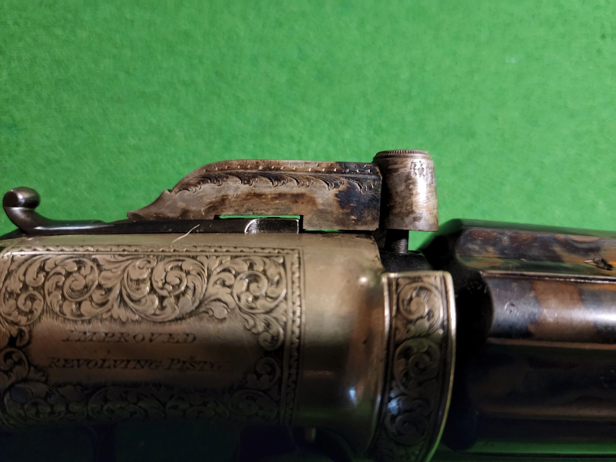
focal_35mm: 23
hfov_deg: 73.9
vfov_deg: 58.9
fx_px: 409
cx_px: 308
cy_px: 231
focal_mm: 6.4
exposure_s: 1/24
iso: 640
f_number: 1.8
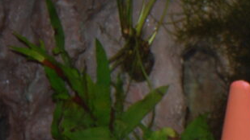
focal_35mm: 156
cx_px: 337
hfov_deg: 13.2
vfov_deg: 7.8
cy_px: 103
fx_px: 1034
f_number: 4.2
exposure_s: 1/60
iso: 400
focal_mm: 30
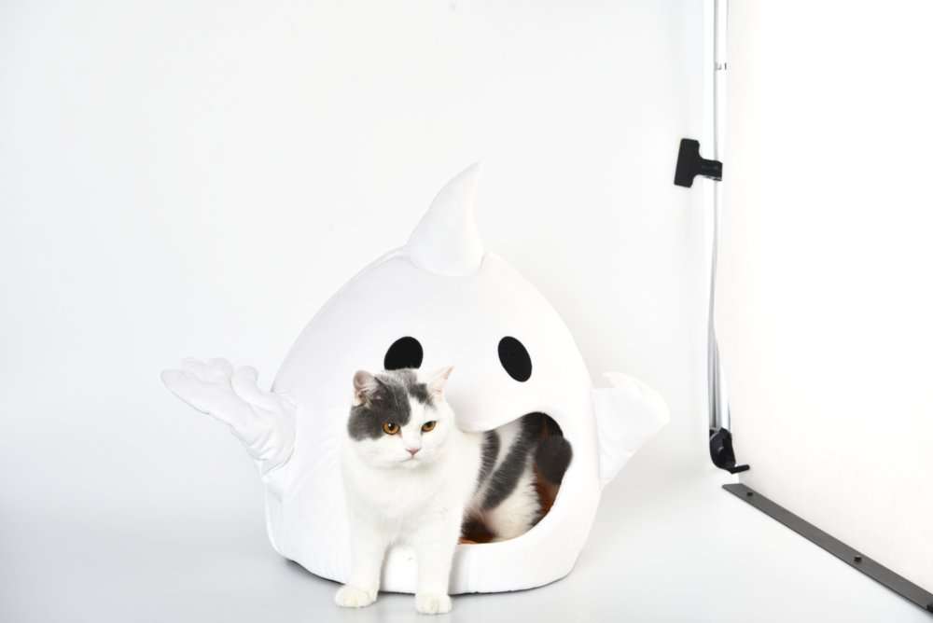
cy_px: 312
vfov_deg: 19.5
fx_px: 1815
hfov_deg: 28.8
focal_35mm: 70
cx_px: 466
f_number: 10
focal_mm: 70
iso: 320
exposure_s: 1/125
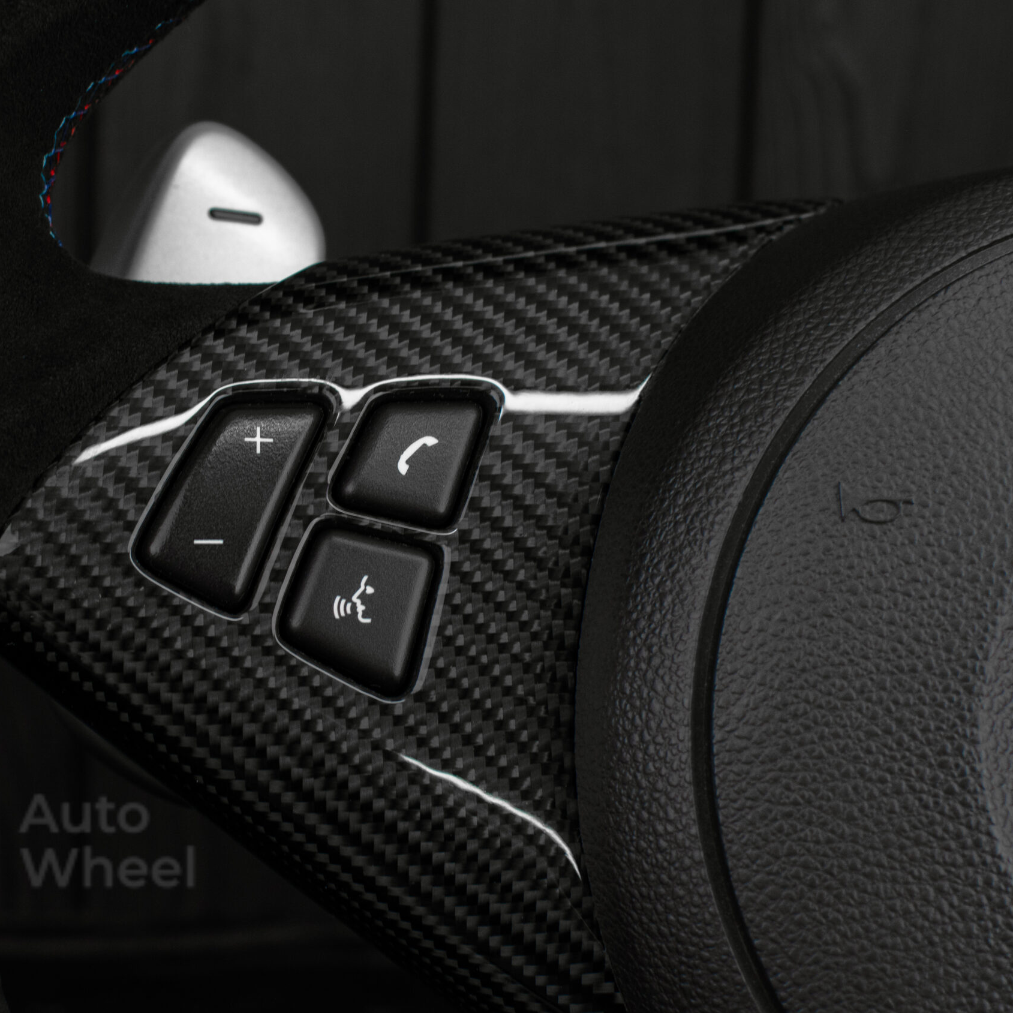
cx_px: 319
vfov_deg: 25.5
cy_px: 502
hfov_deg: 25.3
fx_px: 2240
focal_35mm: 68
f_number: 6.3
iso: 500
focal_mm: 35
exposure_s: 1/125
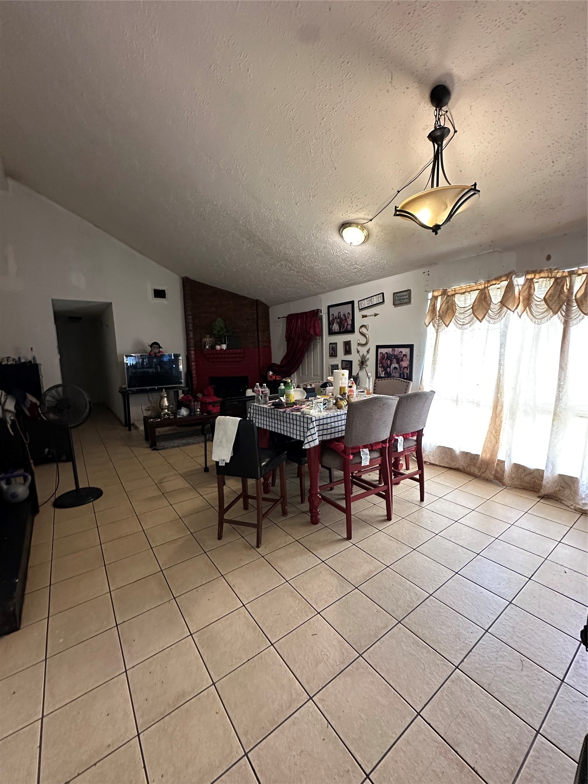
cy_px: 392
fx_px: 317
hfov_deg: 85.7
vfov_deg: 102.1
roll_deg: +1.5
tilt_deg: -6.6
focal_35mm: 14
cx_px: 294
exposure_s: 1/60
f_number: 2.2
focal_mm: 2.22
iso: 640
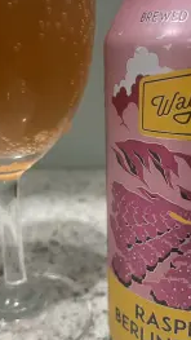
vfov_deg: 47.3
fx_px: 387
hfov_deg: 27.7
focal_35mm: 43
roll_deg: +0.3
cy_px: 190
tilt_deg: -20.7
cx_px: 112
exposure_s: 1/50
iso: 160
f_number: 1.6
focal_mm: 4.2
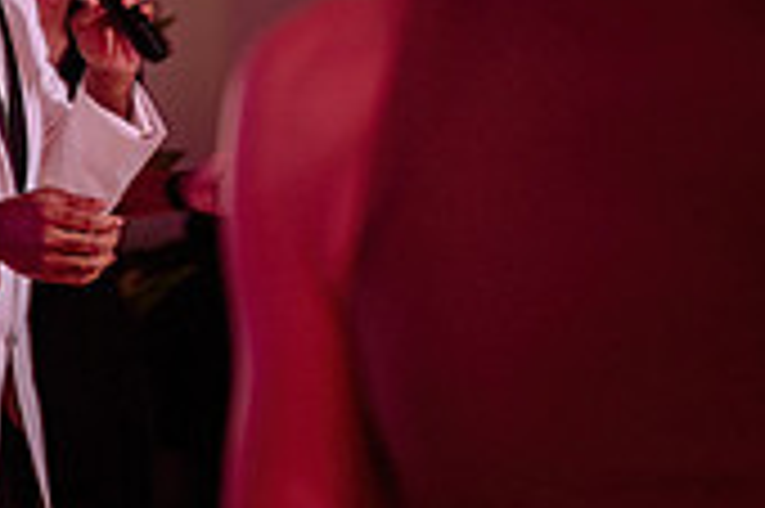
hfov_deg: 8.1
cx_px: -162
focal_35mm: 252
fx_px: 5350
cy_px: 230
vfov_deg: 5.4
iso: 500
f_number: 4
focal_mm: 70
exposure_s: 1/60
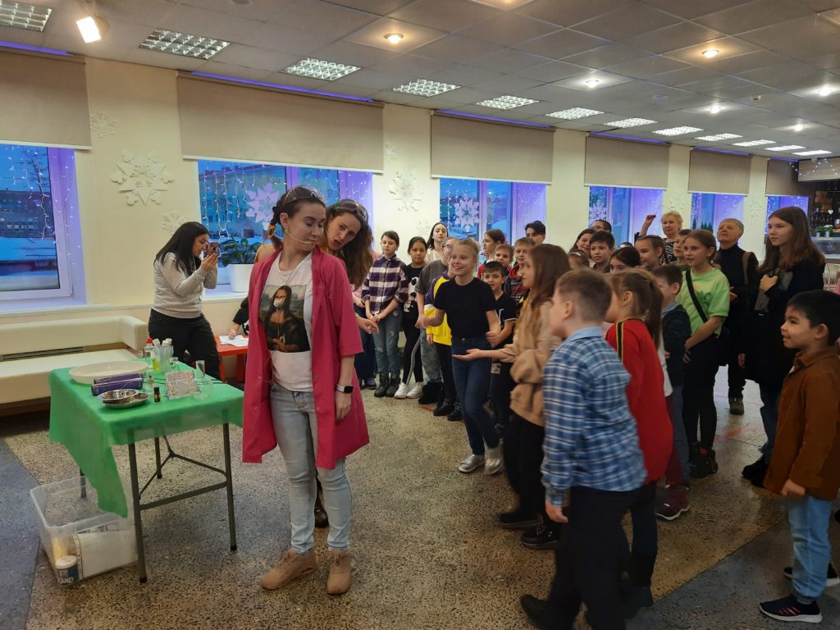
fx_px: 582
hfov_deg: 71.6
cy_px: 315
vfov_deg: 56.8
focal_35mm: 24
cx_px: 420
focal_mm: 5.23
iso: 320
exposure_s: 1/50
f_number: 1.8
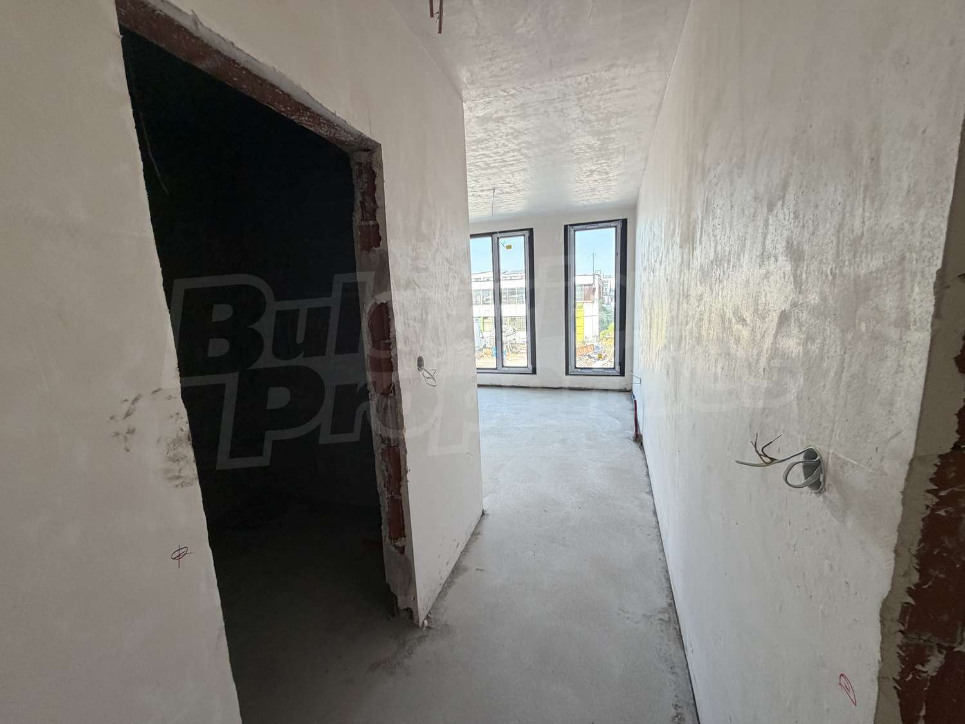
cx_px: 482
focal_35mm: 14
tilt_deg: -8.8
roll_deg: +2.6
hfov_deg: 102.1
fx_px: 390
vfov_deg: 85.7
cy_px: 362
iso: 160
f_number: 2.2
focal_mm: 2.22
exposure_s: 1/121
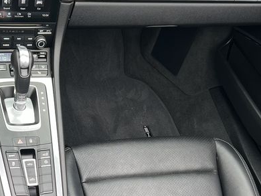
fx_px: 604
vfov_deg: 18.2
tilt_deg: -49.5
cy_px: 166
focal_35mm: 80
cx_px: 41
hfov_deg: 23.9
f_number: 1.5
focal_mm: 5.7
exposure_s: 1/208
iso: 40
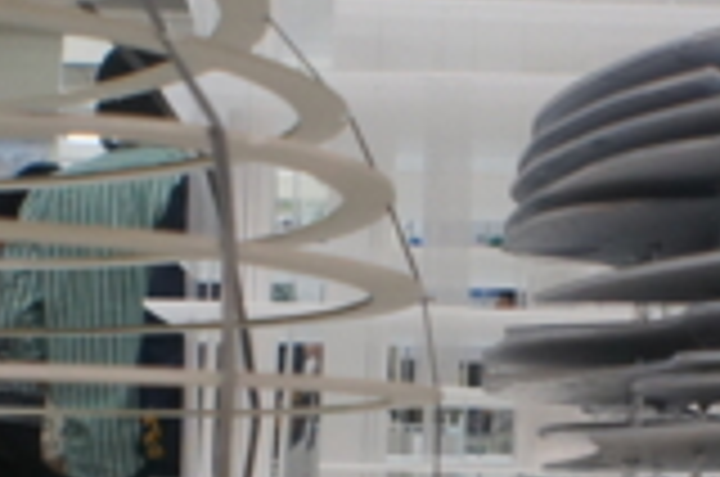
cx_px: 410
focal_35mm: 120
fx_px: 2395
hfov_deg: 17.1
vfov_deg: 11.3
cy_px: 457
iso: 800
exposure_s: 1/160
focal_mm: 16
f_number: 4
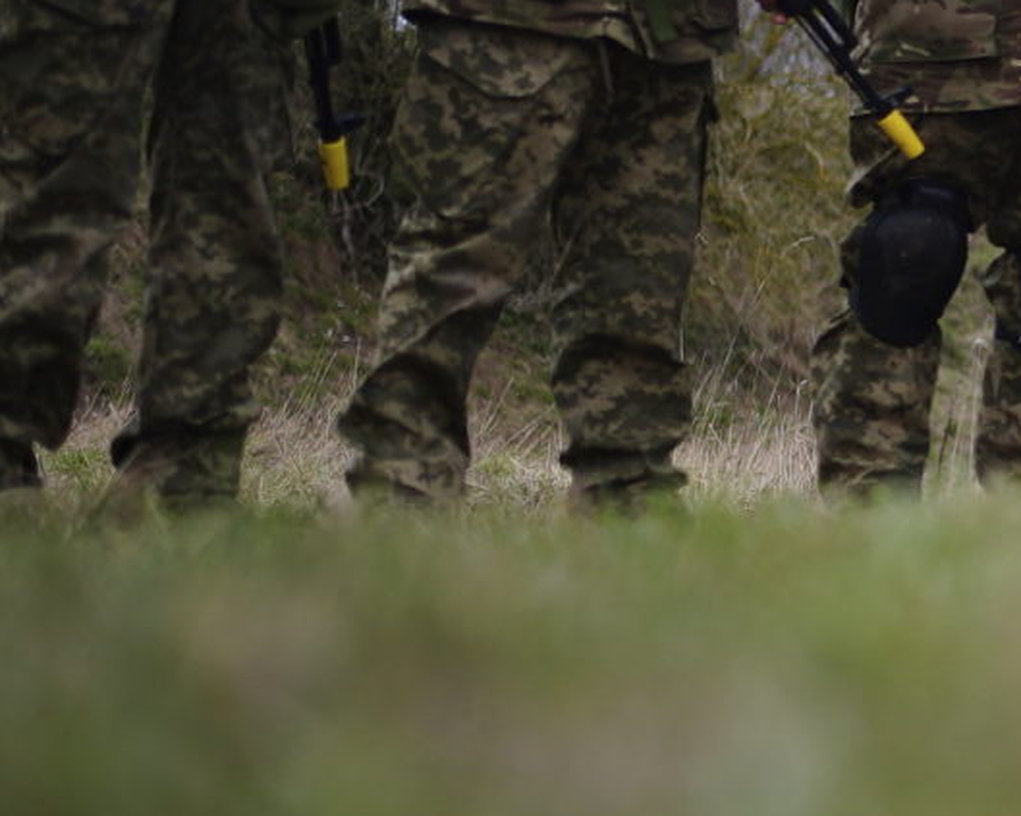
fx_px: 4804
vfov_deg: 9.7
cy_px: 159
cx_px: 2098
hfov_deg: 11.0
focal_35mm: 159
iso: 100
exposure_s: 1/200
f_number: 1.4
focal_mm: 35
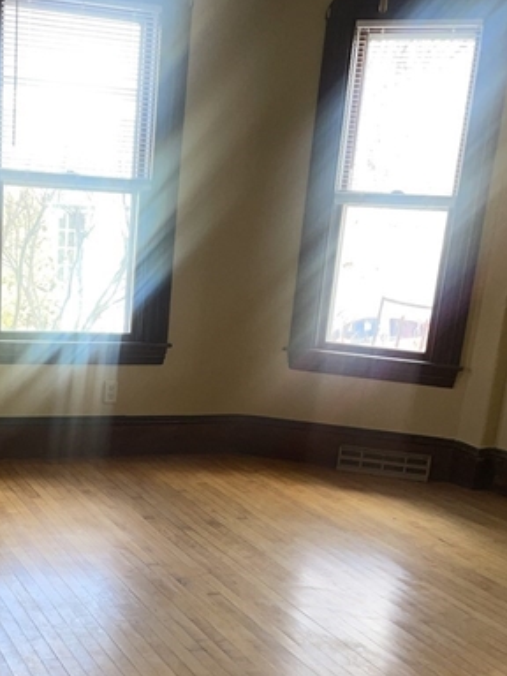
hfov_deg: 27.6
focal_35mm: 52
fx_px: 1015
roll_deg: -3.3
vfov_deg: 35.6
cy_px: 539
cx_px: 113
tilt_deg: -17.3
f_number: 1.6
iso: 32
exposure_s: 1/135
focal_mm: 4.2
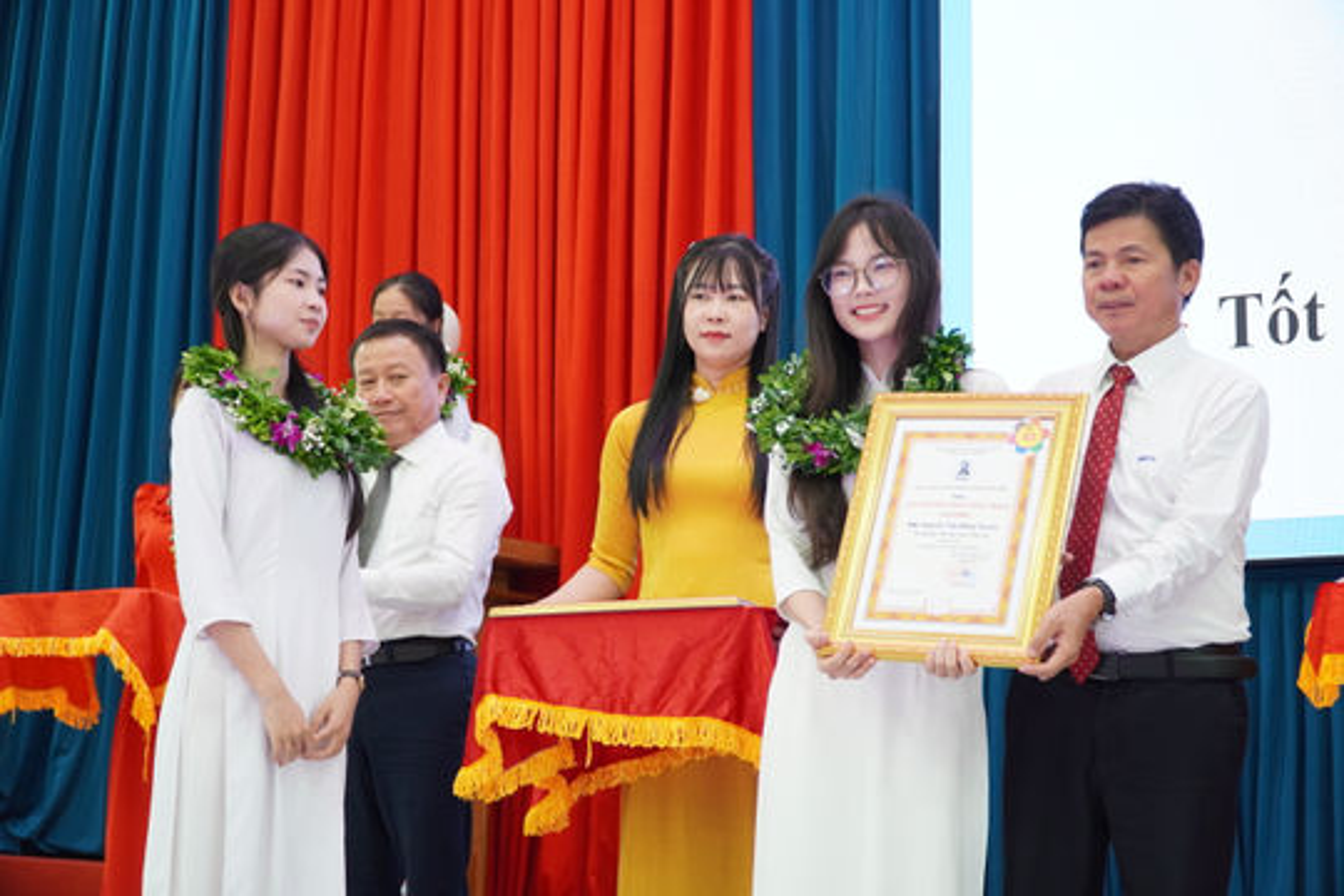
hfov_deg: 36.9
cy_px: 448
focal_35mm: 54
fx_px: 2016
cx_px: 672
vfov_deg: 25.1
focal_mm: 36
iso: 800
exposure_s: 1/60
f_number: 4
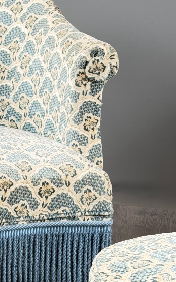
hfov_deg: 11.7
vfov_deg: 18.9
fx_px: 844
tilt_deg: -12.8
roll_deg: -1.6
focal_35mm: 110
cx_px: -37
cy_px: 170
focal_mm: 6.76
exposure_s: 1/50
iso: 125
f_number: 1.78
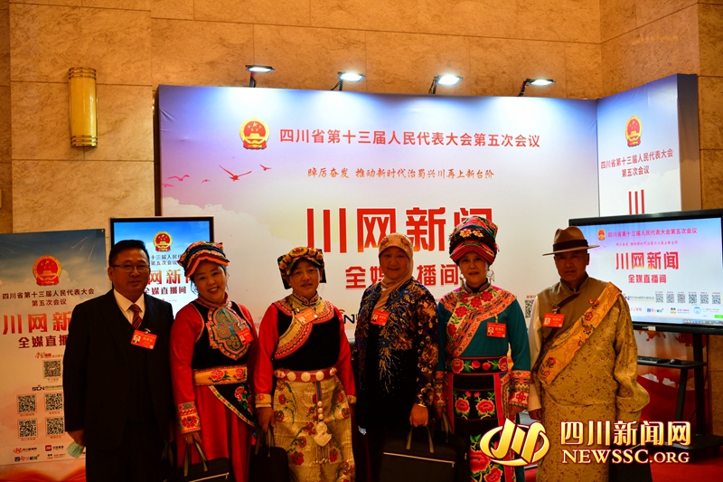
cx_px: 362
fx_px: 883
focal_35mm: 44
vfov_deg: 30.5
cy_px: 241
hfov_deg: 44.5
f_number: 3.5
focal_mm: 44
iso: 640
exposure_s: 1/100
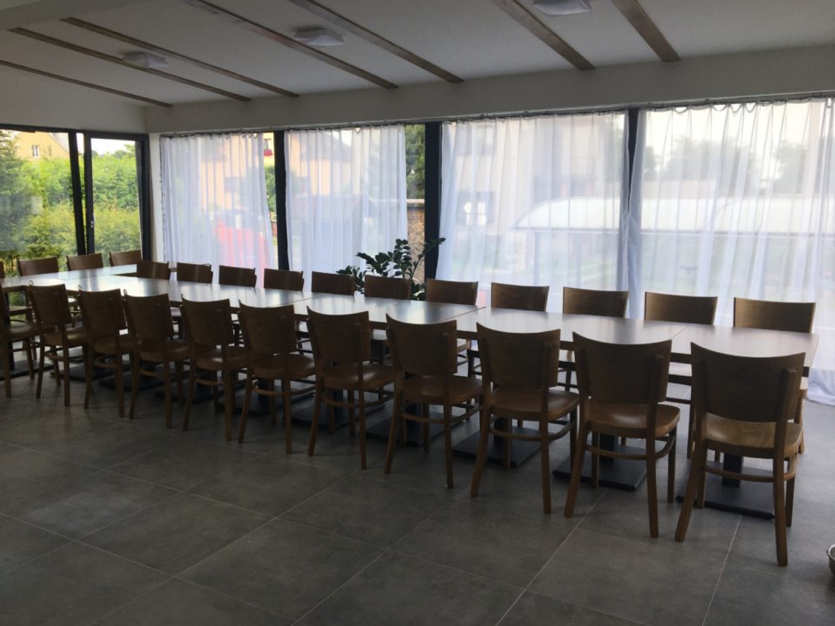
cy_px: 316
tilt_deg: -9.4
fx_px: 748
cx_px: 389
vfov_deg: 45.4
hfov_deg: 58.3
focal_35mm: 31
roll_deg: -0.2
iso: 25
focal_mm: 4.15
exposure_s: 1/184
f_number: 2.2
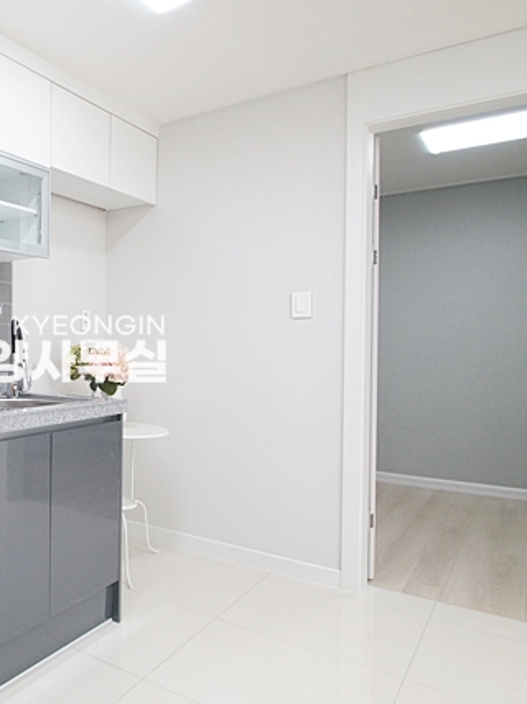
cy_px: 336
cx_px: -38
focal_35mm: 27
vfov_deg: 65.3
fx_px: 548
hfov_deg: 41.9
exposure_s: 1/80
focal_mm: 10
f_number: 5
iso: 800
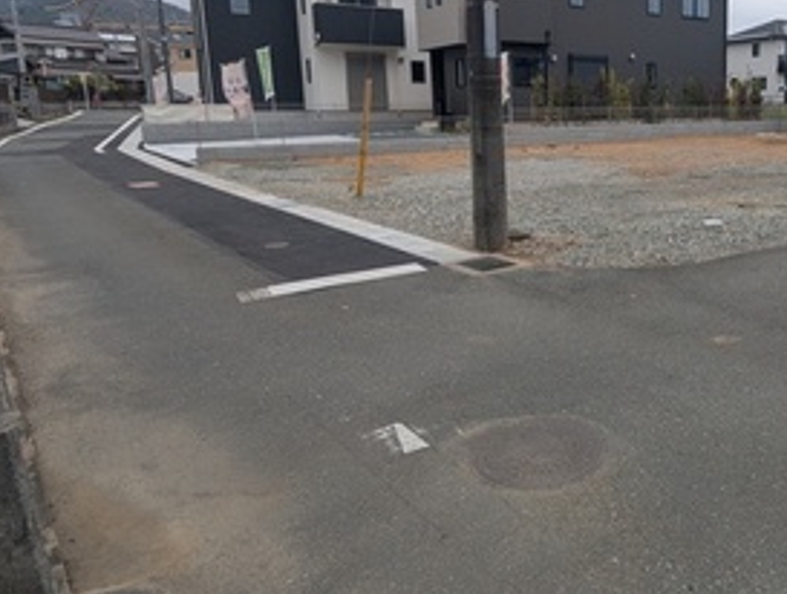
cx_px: 626
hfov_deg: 58.6
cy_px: 210
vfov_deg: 49.3
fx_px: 638
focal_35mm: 28
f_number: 2.2
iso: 53
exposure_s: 1/434
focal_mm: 2.35
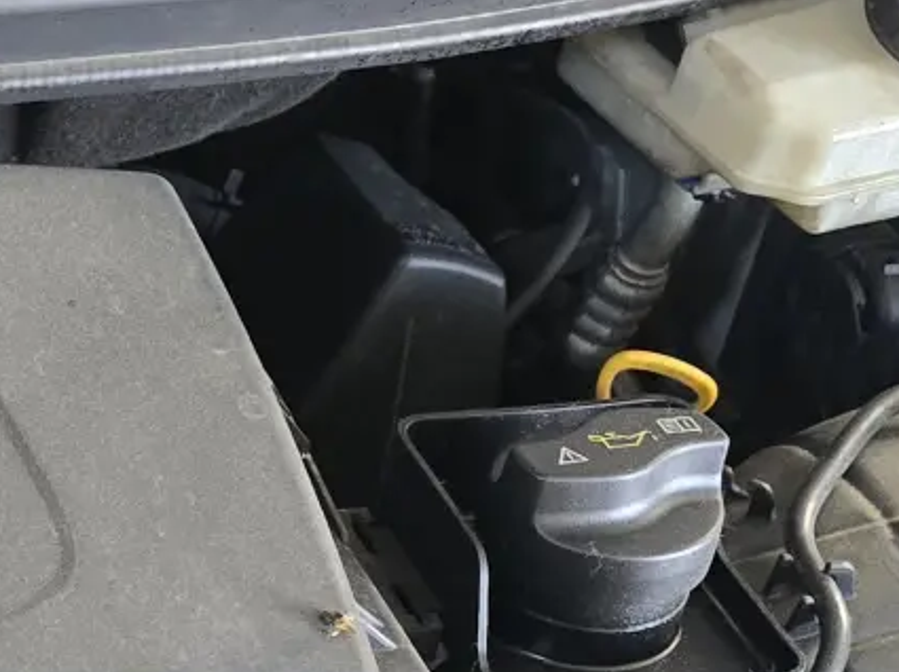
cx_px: -639
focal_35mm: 104
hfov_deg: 16.4
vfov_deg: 13.9
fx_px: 2699
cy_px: 735
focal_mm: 6.3
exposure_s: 1/100
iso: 640
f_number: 1.7
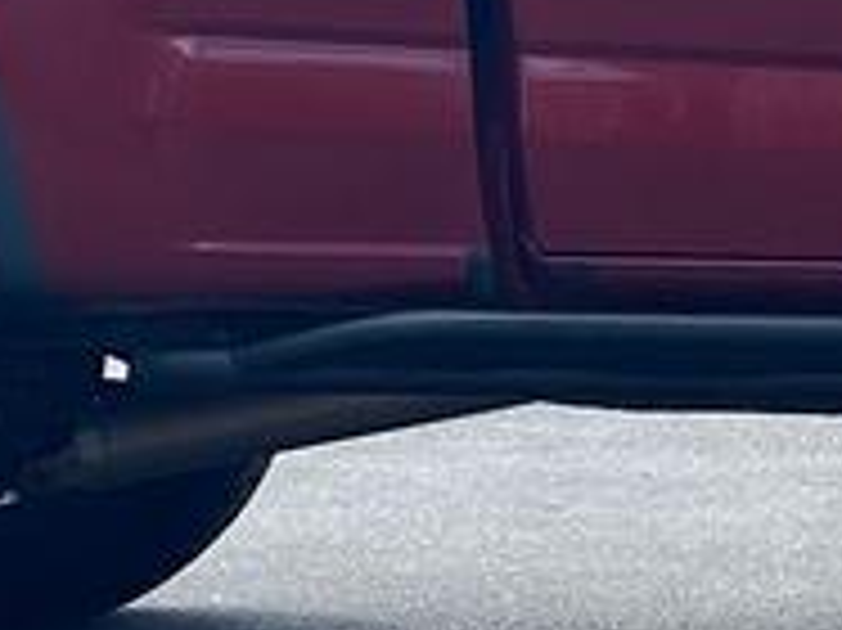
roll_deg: +0.7
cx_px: 982
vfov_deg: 8.3
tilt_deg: -7.0
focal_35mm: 178
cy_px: 364
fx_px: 4327
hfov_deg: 10.9
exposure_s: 1/2404
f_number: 1.5
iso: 50
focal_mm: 5.7
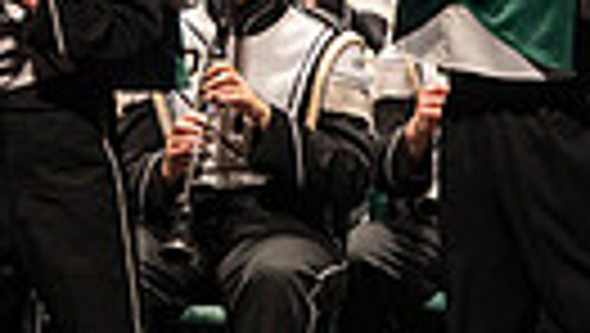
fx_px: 14533
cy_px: -108
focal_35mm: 928
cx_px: -617
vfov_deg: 1.3
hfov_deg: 2.3
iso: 1250
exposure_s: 1/500
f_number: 3.5
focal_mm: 200
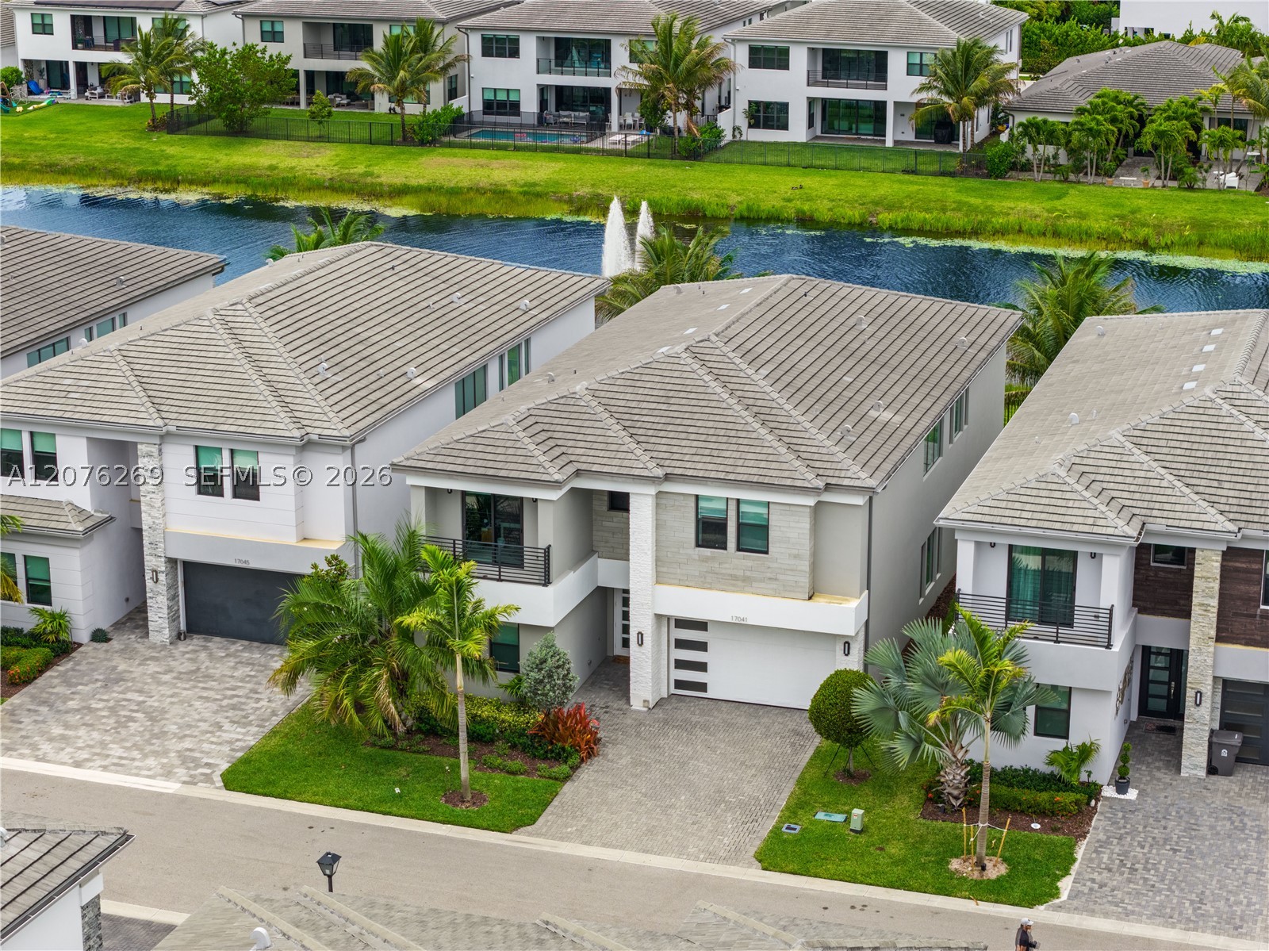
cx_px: 634
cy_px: 476
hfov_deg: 27.8
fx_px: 2565
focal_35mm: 70
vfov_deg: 21.0
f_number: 2.8
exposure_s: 1/500
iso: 100
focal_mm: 19.35
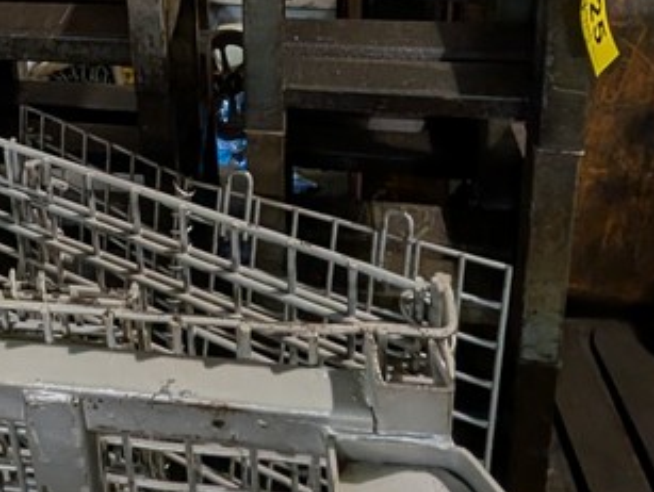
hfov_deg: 41.6
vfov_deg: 29.8
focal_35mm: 40
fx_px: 757
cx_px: 26
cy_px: -127
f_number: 1.7
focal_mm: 2.02
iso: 69
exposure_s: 1/60
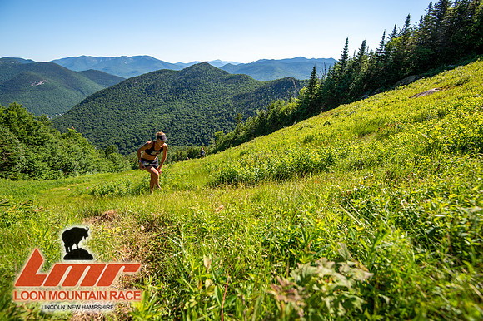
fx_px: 228
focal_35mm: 17
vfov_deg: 70.4
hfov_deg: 93.3
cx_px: 242
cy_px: 160
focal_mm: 17
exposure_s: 1/400
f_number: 5
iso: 100
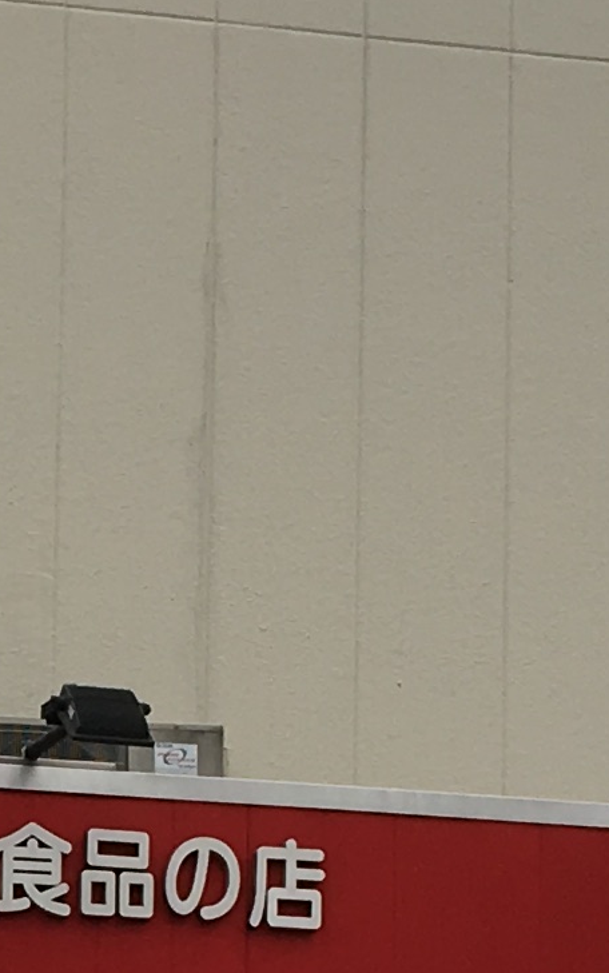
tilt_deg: +5.3
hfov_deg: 7.6
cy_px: 1263
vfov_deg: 12.0
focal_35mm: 170
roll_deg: -2.0
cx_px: -357
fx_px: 4512
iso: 25
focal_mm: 4.15
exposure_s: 1/204
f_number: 2.2
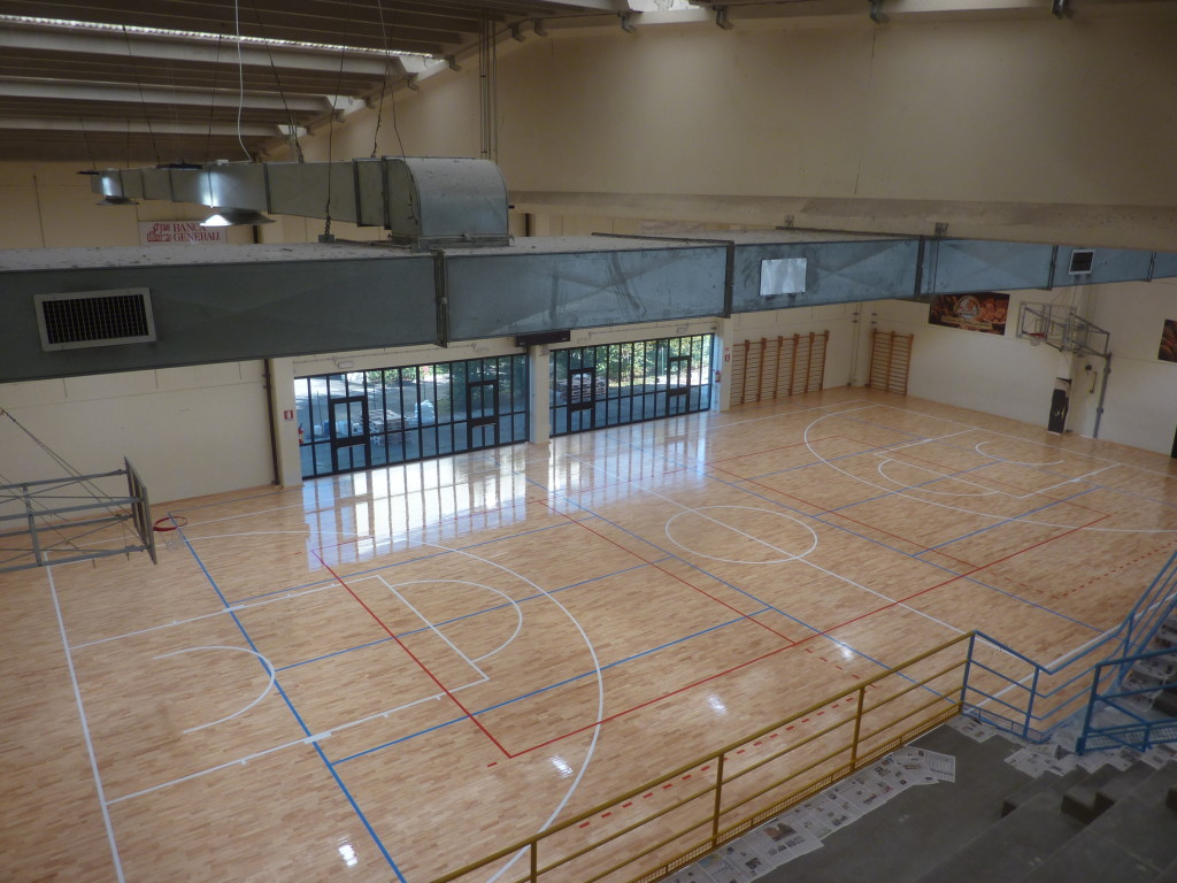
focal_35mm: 25
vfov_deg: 54.9
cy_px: 442
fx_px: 850
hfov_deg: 69.4
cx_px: 588
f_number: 3.3
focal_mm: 4.1
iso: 80
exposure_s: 1/30
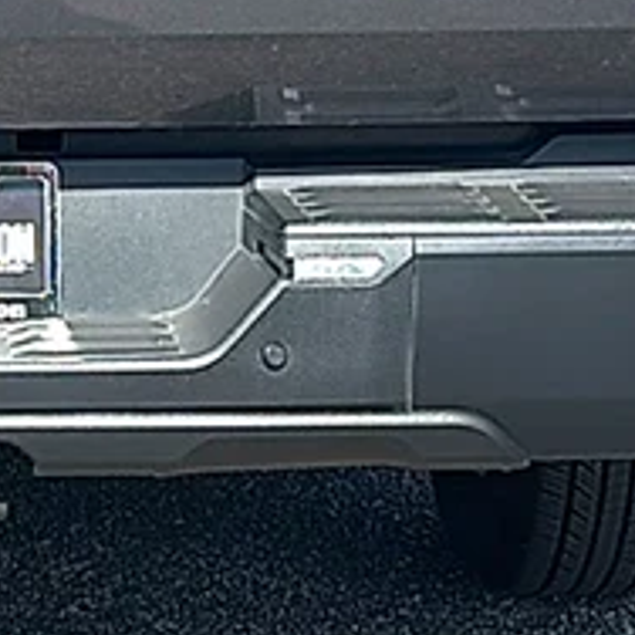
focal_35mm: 125
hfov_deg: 13.6
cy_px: -29
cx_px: -81
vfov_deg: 13.7
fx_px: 2594
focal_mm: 6.86
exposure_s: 1/2985
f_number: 1.78
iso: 80
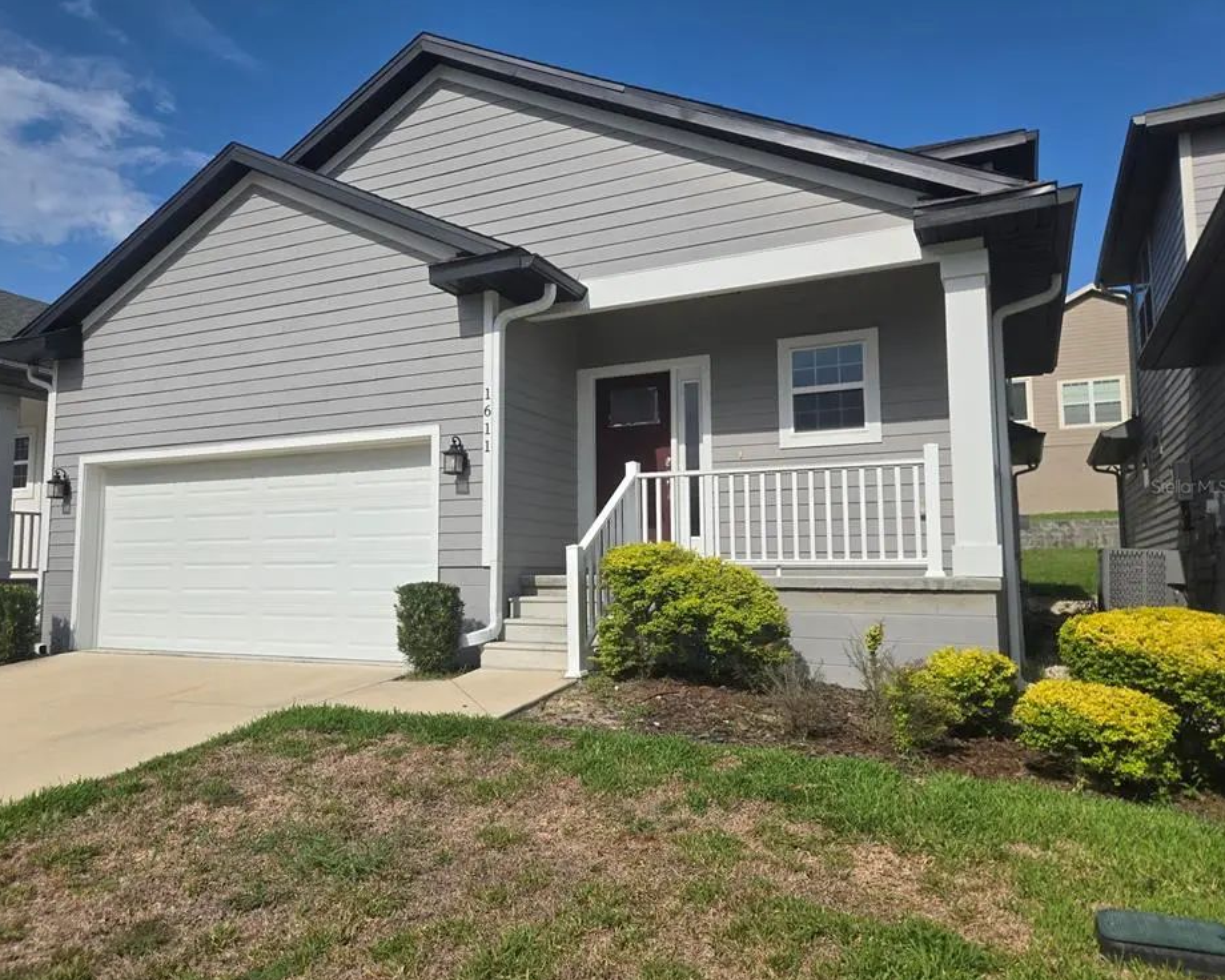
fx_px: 906
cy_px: 486
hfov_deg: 67.9
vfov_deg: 56.8
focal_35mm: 25
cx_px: 550
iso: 25
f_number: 1.8
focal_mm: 5.4
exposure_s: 1/2969
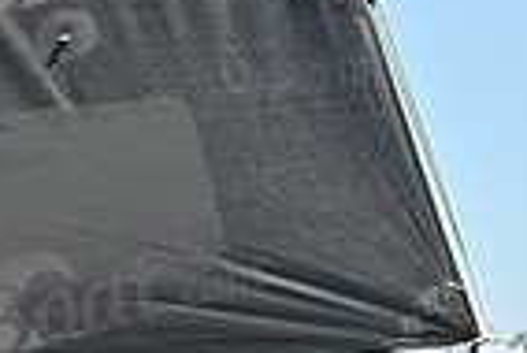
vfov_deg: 3.6
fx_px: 5510
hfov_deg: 5.4
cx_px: -449
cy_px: 574
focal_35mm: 376
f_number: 7.1
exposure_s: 1/1000
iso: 250
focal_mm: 92
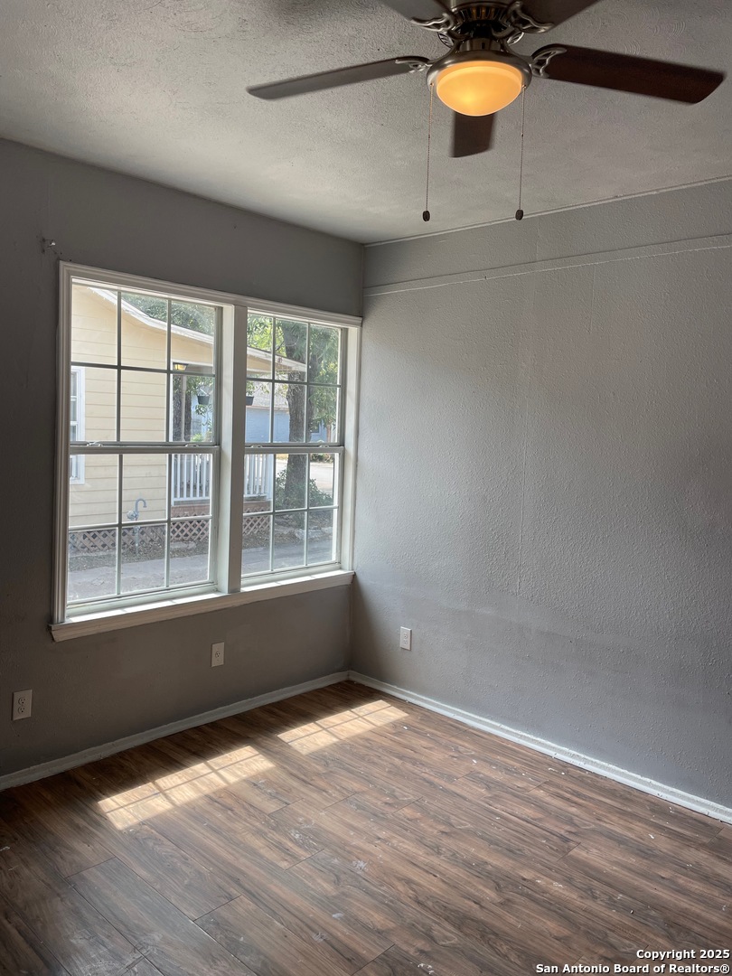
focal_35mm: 26
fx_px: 733
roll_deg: -1.7
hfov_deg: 53.1
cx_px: 366
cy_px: 488
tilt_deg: -4.6
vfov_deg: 67.3
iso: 32
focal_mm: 4.2
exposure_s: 1/368
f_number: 1.6
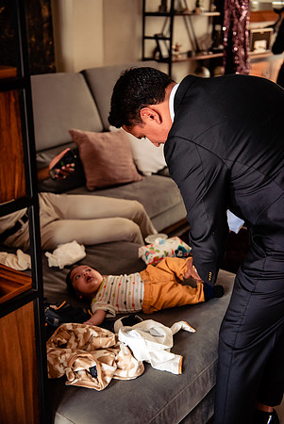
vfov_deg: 43.6
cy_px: 212
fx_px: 531
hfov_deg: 29.9
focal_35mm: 45
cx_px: 142
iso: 2000
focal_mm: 45
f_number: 2.8
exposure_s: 1/160
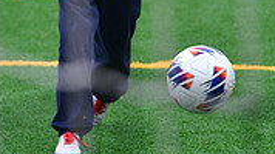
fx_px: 3368
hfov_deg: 4.7
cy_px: -179
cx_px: 128
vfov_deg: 2.6
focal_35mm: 462
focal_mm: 116
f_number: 4.5
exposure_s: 1/1000
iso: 1000
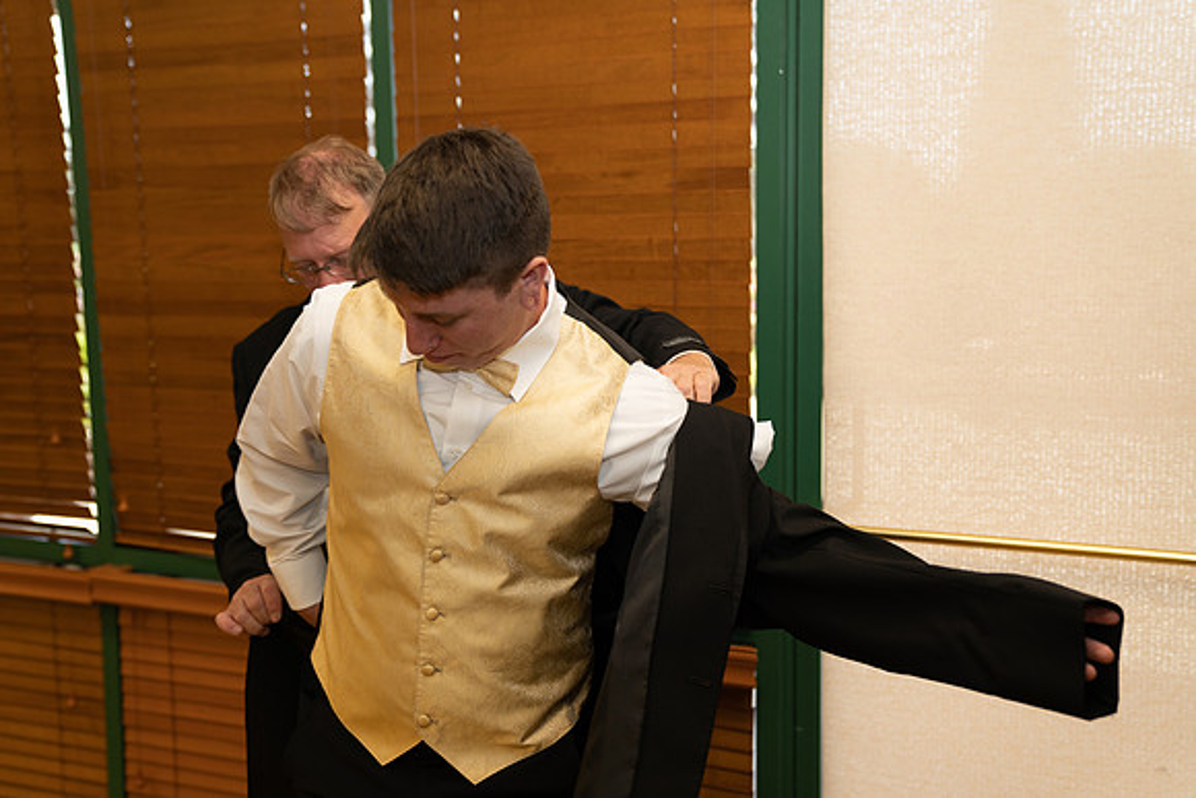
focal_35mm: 39
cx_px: 598
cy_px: 399
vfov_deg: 34.2
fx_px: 1296
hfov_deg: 49.5
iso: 400
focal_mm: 39
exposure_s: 1/200
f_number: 2.8
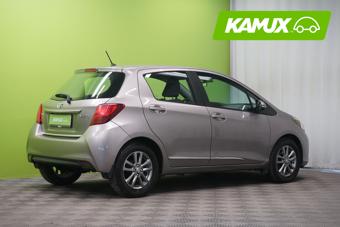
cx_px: 170
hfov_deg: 28.8
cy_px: 114
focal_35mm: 70
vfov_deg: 19.5
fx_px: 661
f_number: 9
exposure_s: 1/25
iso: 2500
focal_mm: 70
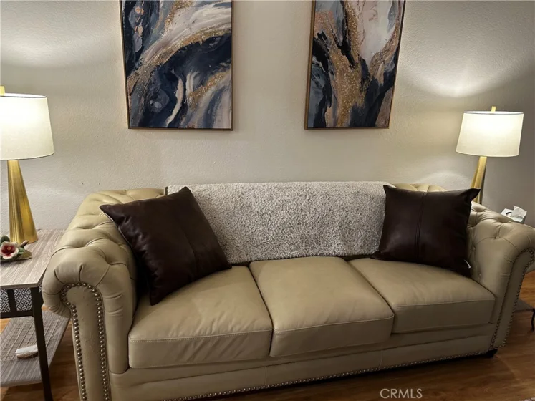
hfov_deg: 71.6
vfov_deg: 56.8
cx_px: 268
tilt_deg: -15.9
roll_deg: -3.2
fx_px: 371
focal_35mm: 24
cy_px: 200
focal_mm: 6.86
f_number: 1.78
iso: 250
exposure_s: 1/60
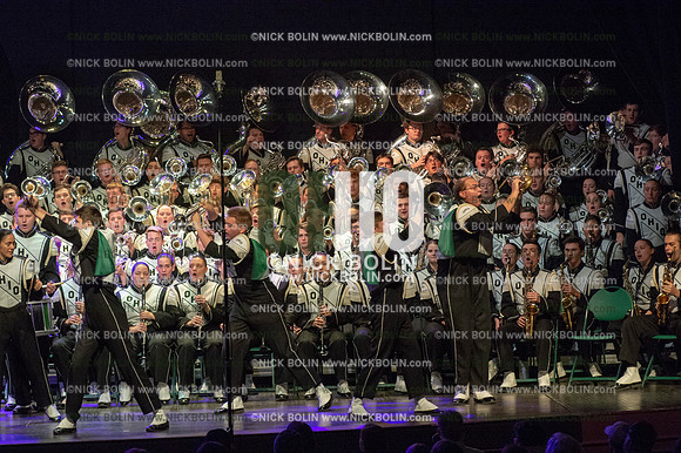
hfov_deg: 11.8
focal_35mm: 175
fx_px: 3308
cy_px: 226
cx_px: 340
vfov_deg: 7.8
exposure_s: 1/400
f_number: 5.6
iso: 8000
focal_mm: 175
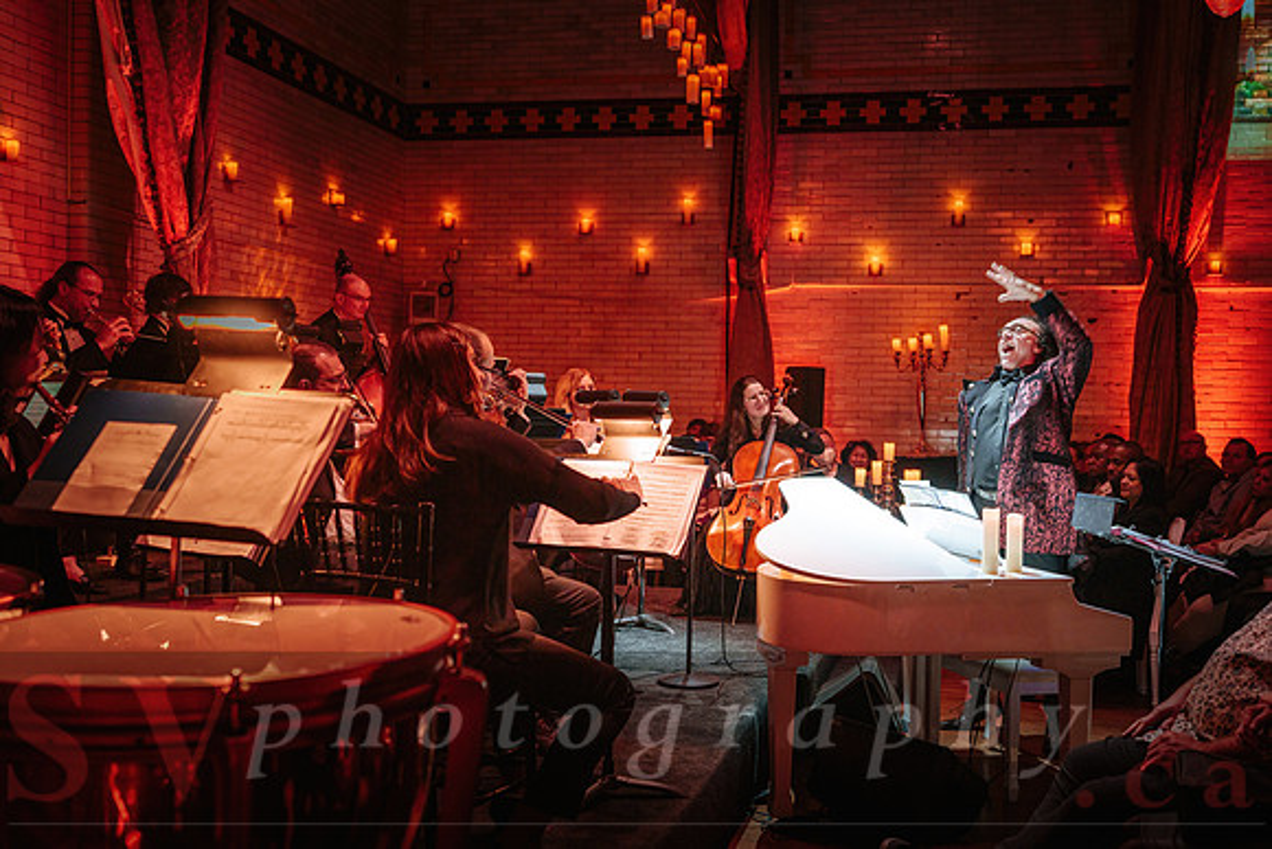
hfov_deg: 51.6
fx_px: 1315
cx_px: 676
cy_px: 451
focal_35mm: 37
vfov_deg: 35.8
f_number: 2.8
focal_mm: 35
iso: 1600
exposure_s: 1/60
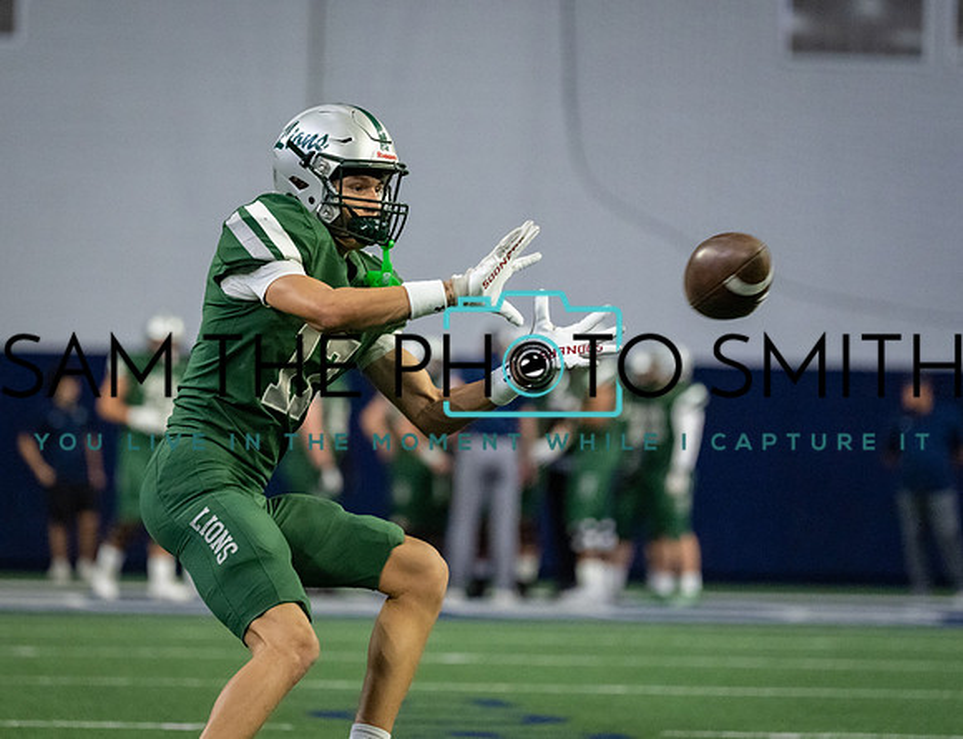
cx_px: 384
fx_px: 6577
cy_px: 269
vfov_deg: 6.4
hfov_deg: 8.4
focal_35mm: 234
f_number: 2.8
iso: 4000
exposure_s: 1/1250
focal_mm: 165
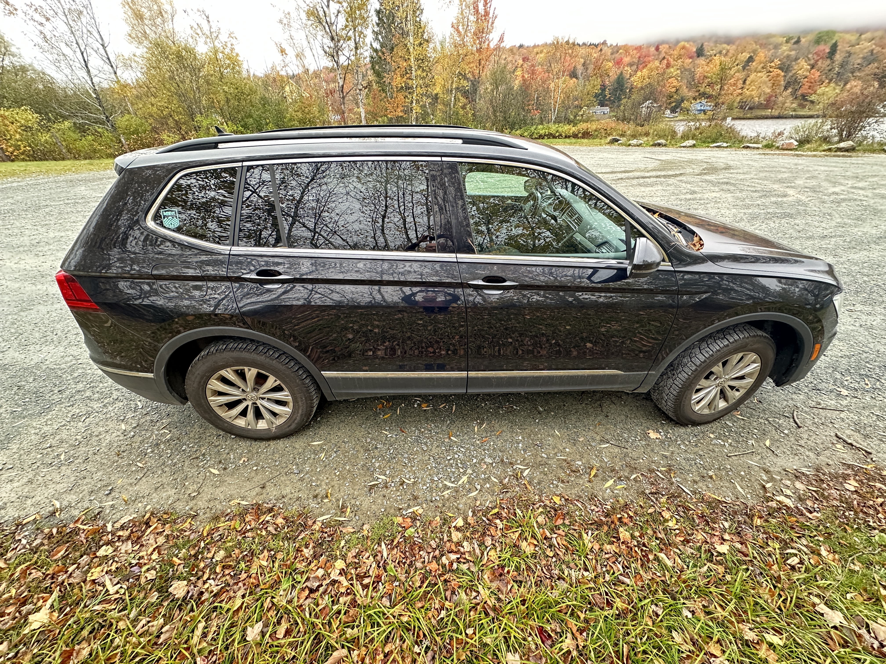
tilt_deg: -29.5
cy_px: 332
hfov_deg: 102.1
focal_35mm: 14
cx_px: 443
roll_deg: +1.4
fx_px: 358
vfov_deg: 85.7
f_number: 2.2
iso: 320
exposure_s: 1/99
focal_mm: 2.22
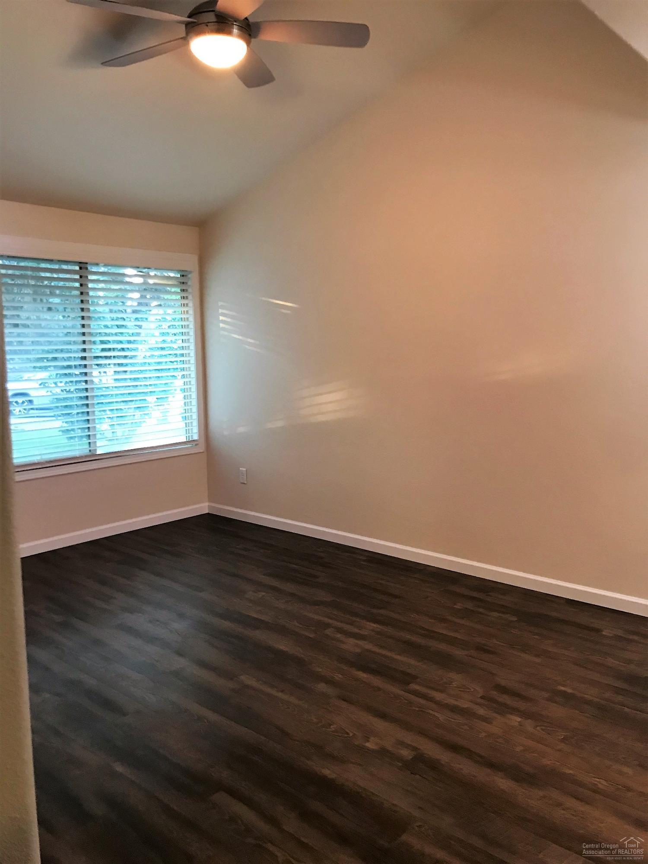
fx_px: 699
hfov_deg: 49.7
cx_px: 324
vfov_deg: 63.4
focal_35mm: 28
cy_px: 432
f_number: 1.8
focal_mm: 3.99
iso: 64
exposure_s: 1/15
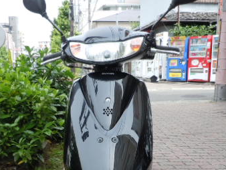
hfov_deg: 36.1
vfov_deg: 26.9
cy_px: 143
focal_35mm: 53
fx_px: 346
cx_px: 105
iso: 100
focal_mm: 5
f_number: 3.7
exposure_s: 1/200
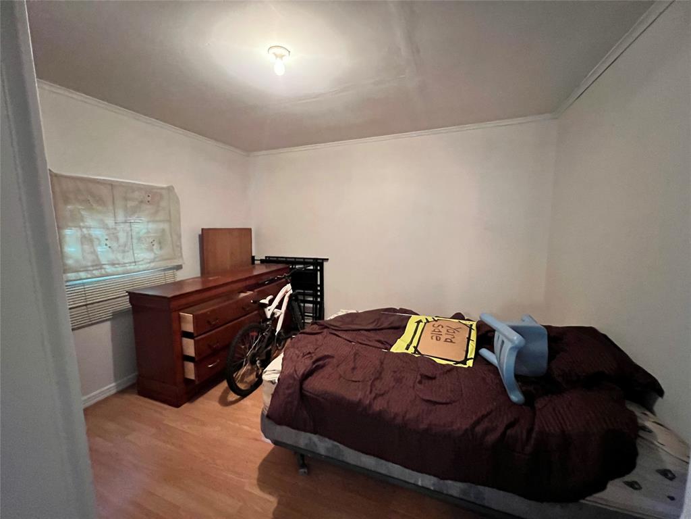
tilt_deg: -7.7
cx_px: 346
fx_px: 260
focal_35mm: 13
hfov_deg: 106.2
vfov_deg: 89.9
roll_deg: +0.8
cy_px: 260
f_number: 1.8
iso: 1000
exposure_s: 1/40
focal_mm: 1.57
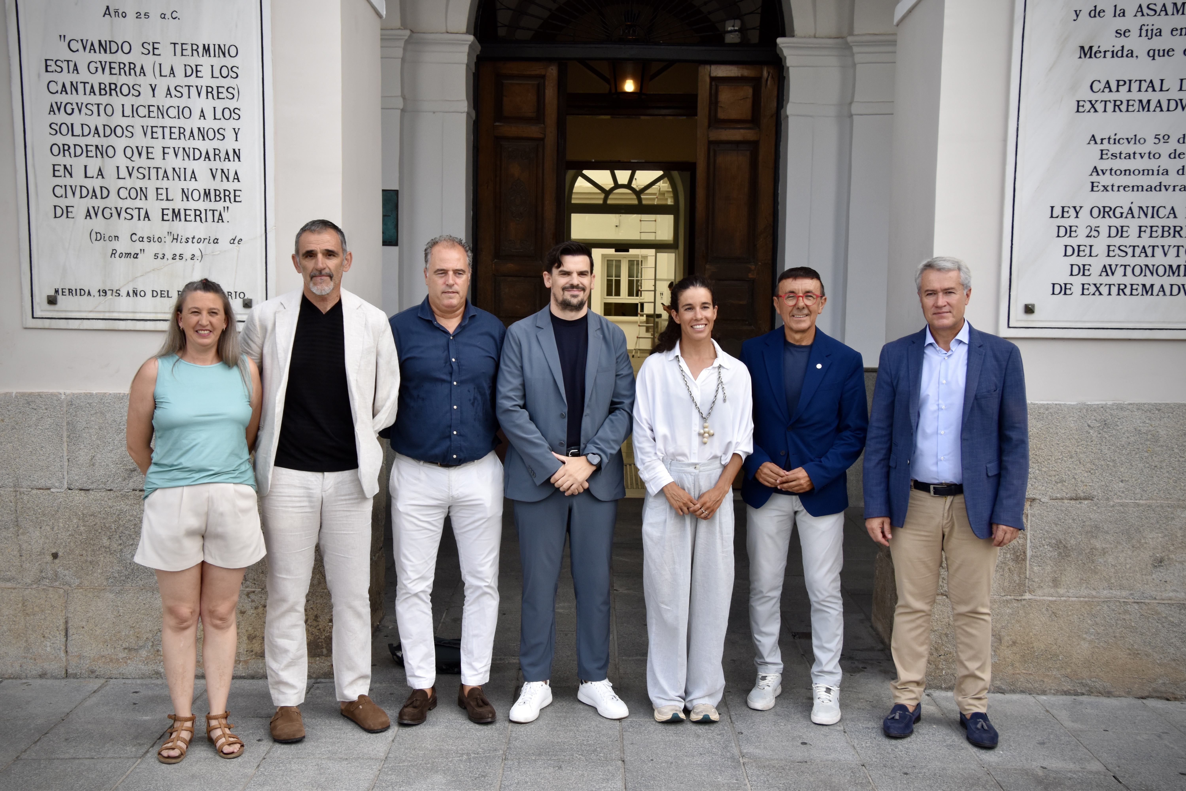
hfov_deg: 47.9
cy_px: 396
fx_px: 1334
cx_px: 593
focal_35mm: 40
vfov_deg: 33.0
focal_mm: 27
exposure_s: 1/200
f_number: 7.1
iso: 400
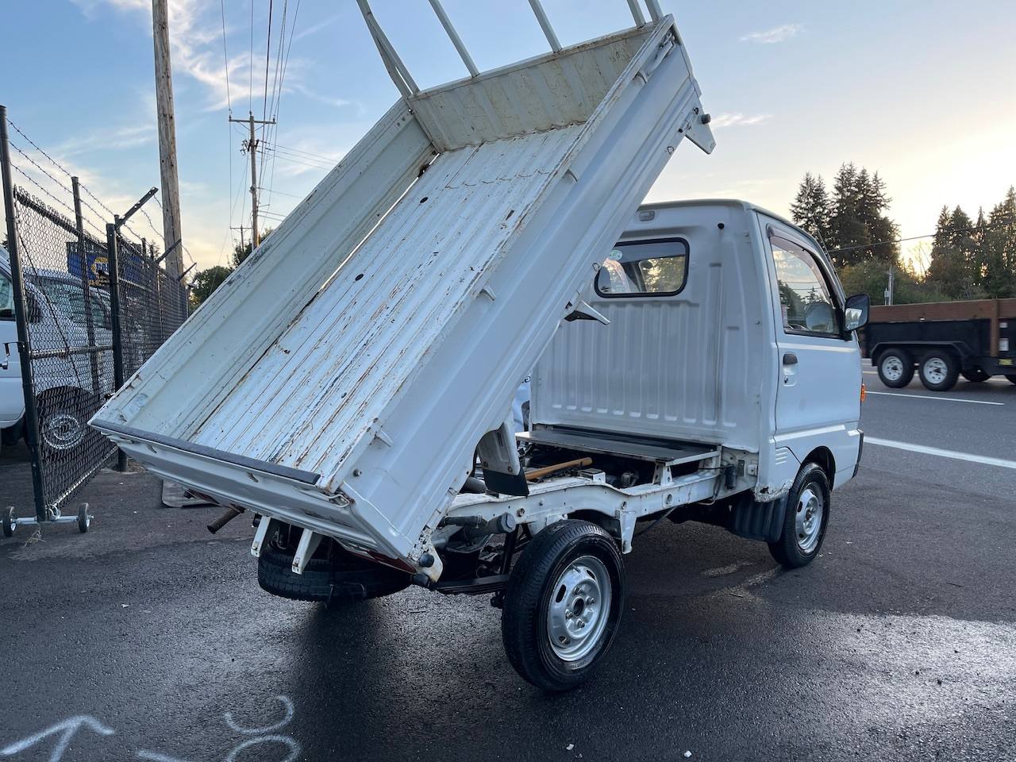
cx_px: 508
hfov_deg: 69.4
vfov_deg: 54.9
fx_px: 734
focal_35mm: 25
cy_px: 381
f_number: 1.6
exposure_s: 1/327
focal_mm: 5.1
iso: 32
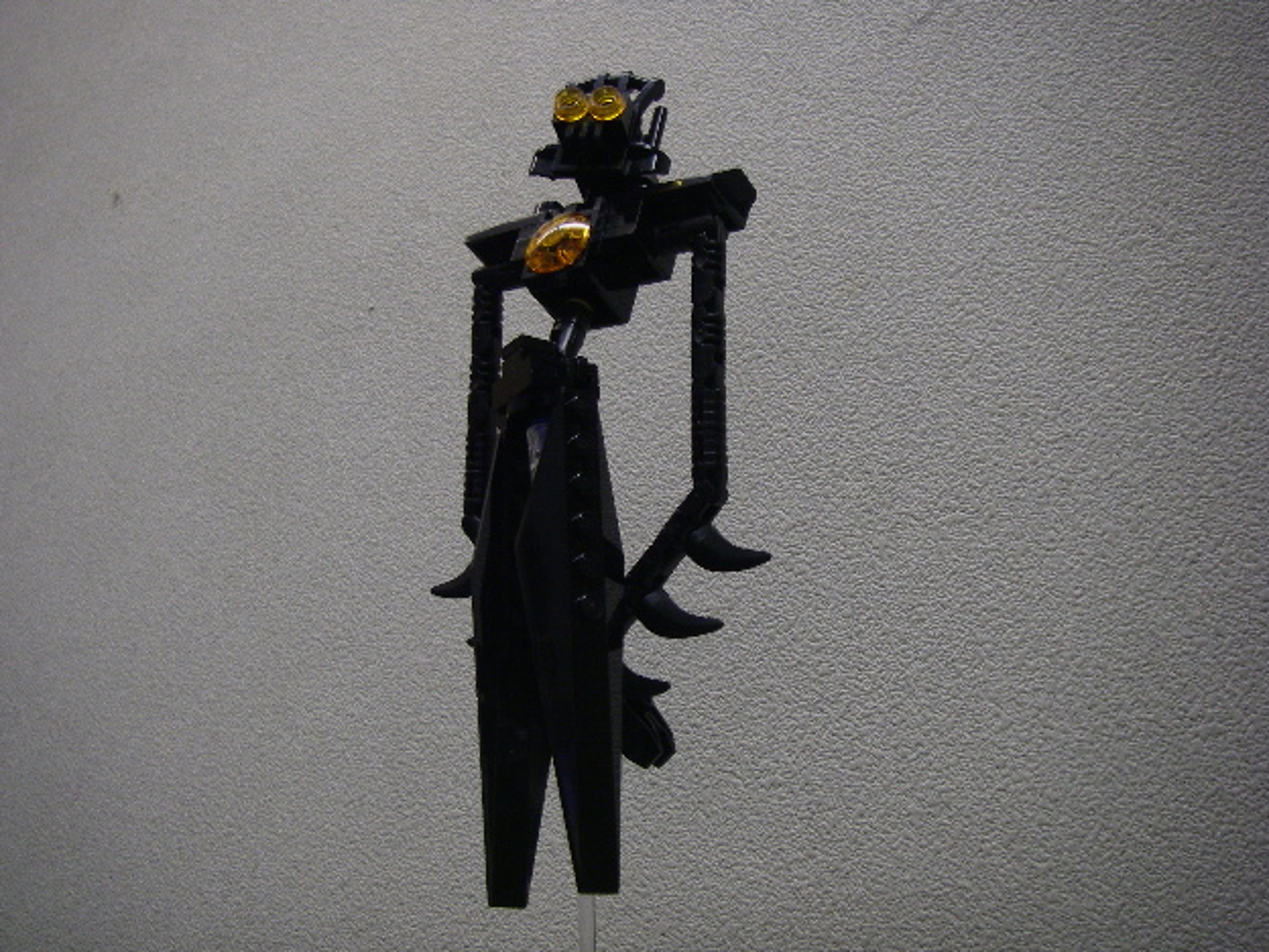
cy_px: 478
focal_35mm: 39
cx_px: 626
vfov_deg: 36.8
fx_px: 1430
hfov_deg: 47.9
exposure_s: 1/20
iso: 160
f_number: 3.3
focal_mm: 6.3
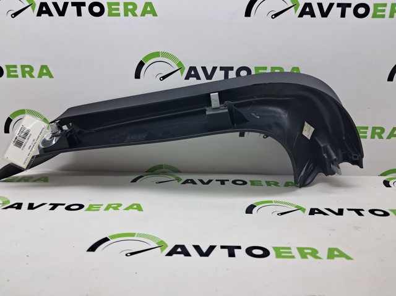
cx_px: 198
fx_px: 309
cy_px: 148
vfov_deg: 51.3
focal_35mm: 27
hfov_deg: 65.4
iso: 50
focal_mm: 4
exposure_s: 1/100
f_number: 1.8
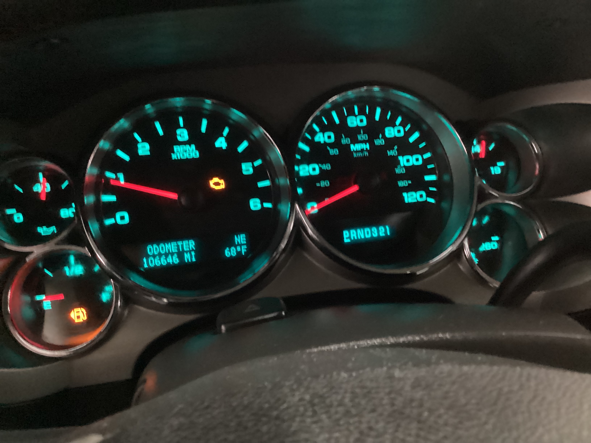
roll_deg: -1.3
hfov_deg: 58.4
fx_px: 529
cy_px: 222
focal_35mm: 31
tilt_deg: -27.8
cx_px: 296
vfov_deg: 45.4
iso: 800
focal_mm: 3.3
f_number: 2.4
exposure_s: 1/17
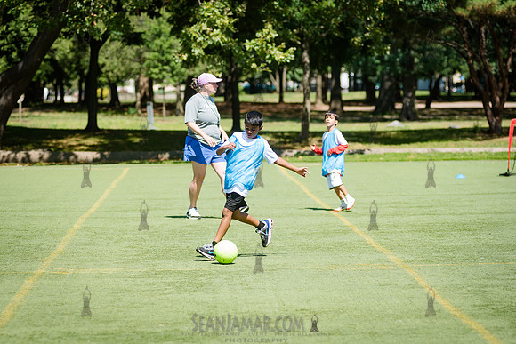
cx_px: 210
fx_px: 2299
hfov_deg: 12.8
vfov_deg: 8.6
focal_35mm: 160
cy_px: 197
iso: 200
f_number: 4
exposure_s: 1/1000
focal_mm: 125
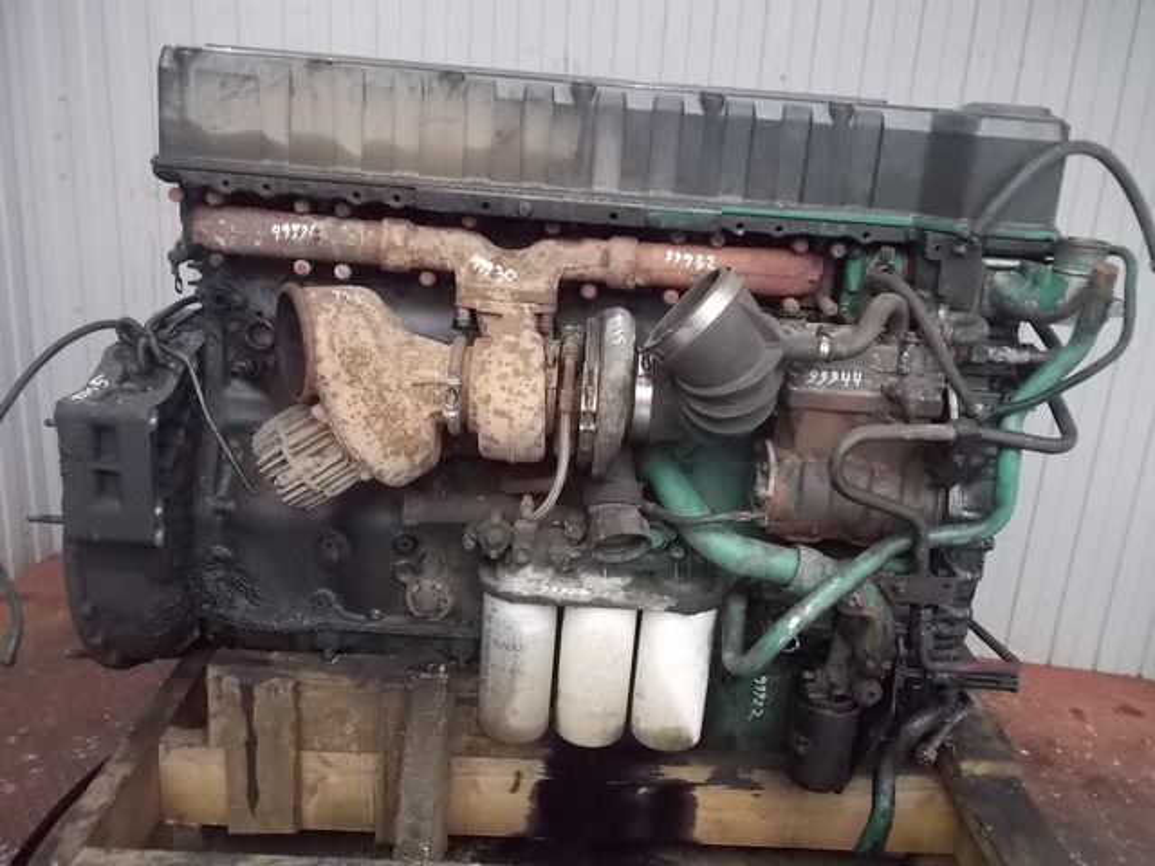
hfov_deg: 61.7
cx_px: 578
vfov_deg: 48.2
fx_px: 968
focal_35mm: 29
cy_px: 433
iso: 500
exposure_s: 1/125
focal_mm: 4.1
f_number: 3.3
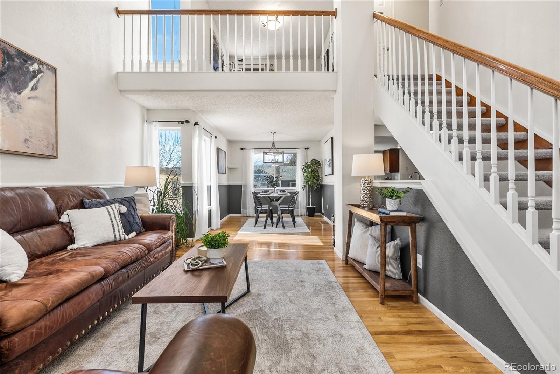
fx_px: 249
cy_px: 187
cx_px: 280
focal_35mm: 16
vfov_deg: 73.8
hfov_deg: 96.7
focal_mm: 16
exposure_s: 1/4
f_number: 8
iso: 200
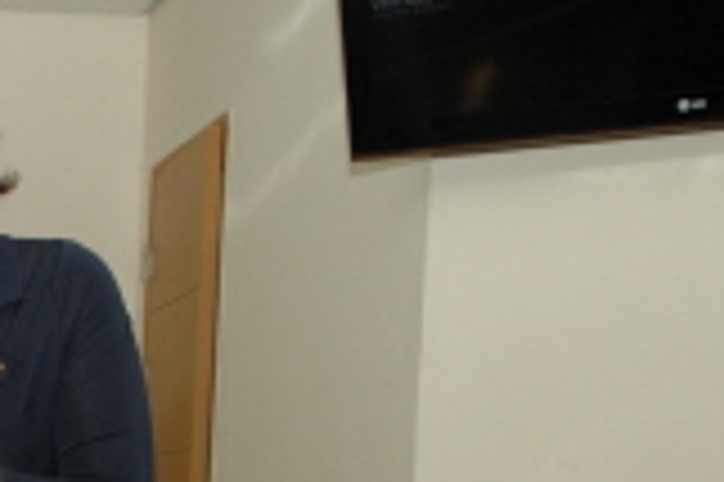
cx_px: -288
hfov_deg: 19.7
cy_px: 662
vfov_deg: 14.0
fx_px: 1868
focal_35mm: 93
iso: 400
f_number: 5.6
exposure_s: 1/200
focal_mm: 20
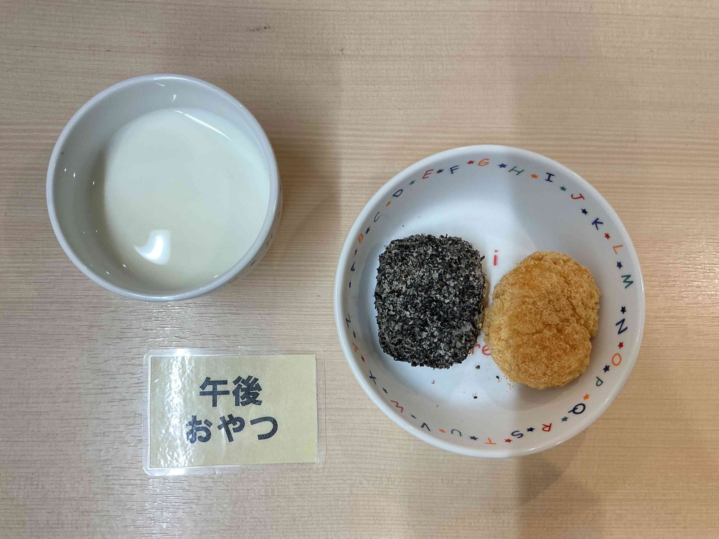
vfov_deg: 48.2
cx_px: 360
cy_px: 270
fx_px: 602
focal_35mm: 29
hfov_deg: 61.7
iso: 100
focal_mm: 3
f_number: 1.8
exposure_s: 1/60
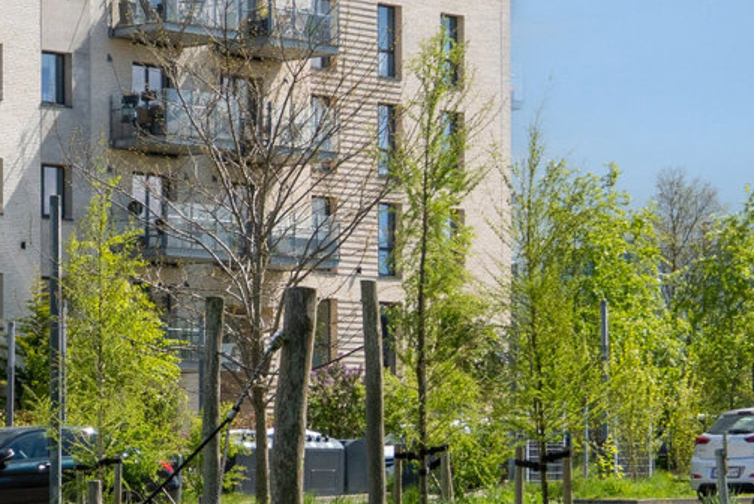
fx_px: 2997
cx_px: -307
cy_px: 281
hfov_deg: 13.6
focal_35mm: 143
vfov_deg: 9.6
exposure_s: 1/1000
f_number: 8
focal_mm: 24
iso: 200
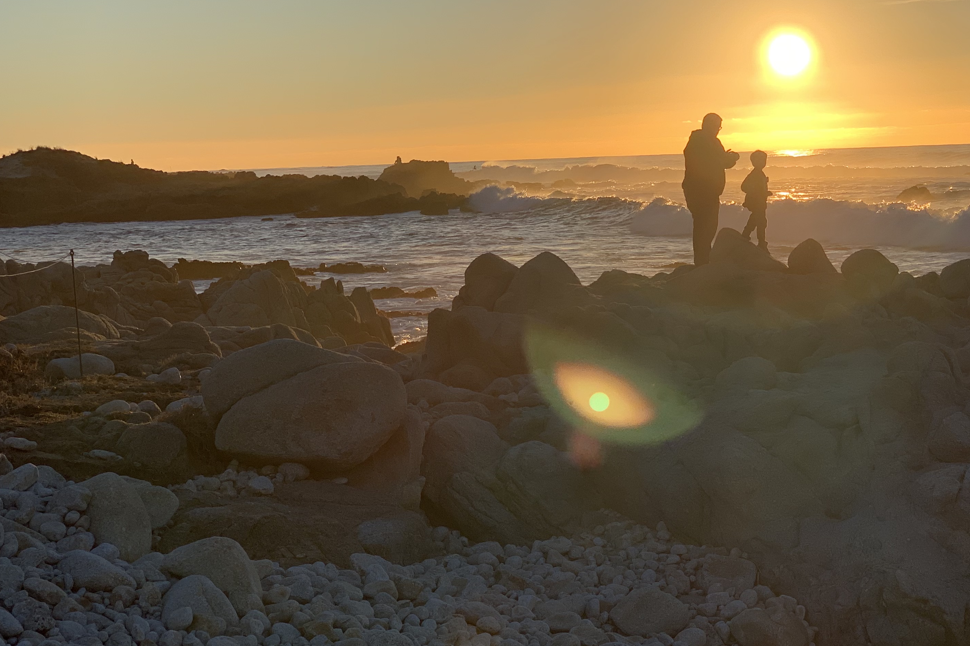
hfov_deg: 26.1
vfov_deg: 17.7
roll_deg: +2.2
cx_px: 688
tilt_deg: -2.7
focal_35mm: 77
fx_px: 2075
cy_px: 228
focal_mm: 6
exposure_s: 1/1597
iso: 16
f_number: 2.4
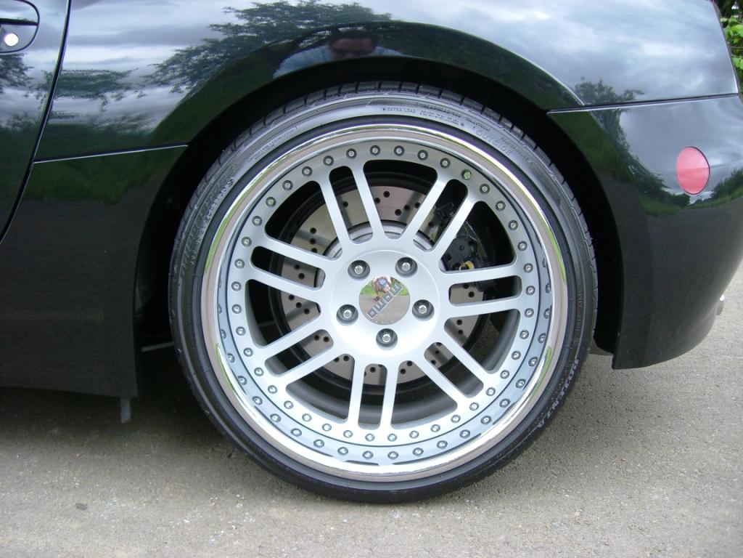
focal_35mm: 38
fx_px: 816
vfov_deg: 37.7
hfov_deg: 49.0
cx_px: 372
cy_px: 279
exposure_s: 1/200
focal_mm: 6.2
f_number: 2.7
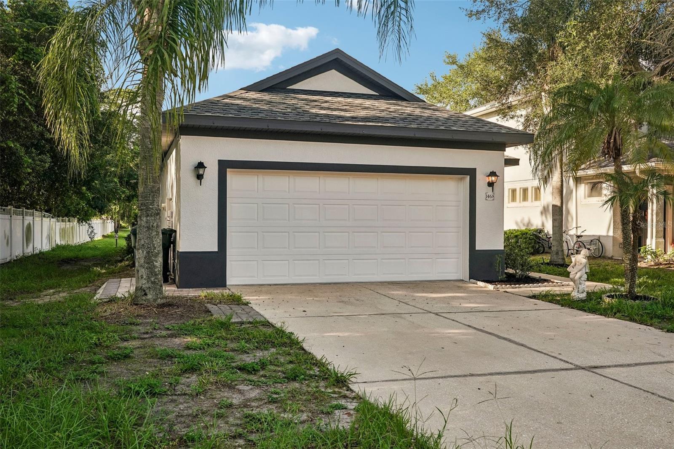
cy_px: 224
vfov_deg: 37.8
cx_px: 337
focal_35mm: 35
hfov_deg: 54.4
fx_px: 655
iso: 400
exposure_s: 1/320
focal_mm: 35
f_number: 8
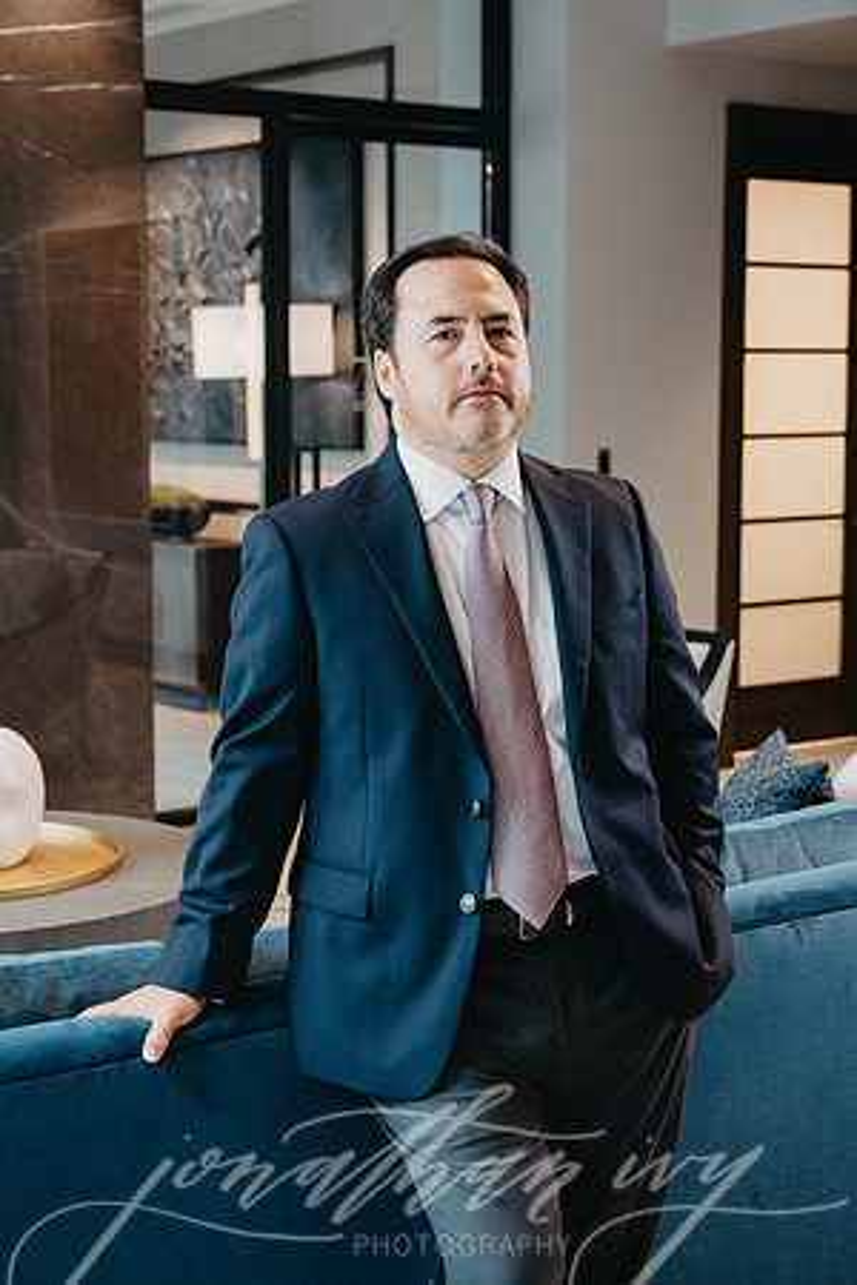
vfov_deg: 32.9
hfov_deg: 22.3
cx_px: 428
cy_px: 642
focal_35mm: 61
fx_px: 2178
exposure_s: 1/100
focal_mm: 61
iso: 1000
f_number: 5
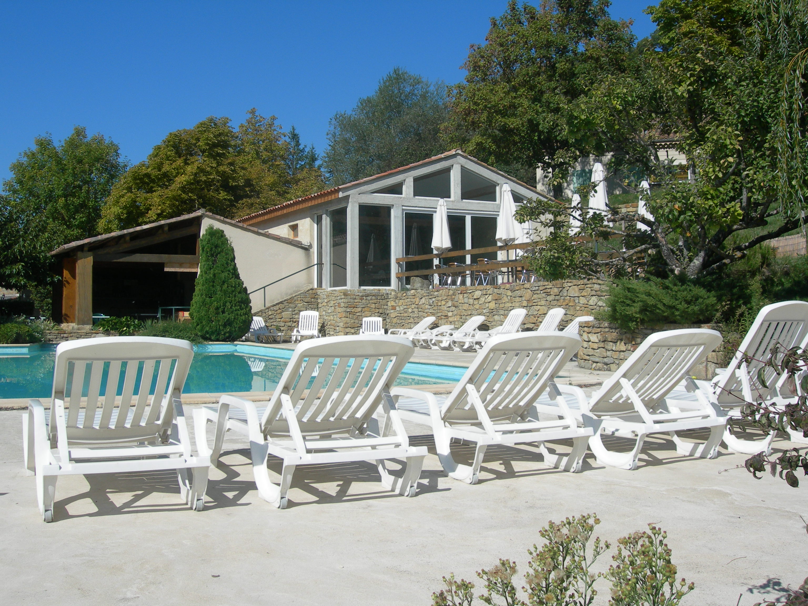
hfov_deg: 49.0
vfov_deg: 37.7
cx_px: 404
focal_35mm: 38
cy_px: 303
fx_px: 887
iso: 50
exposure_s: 1/865
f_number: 4.8
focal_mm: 7.8
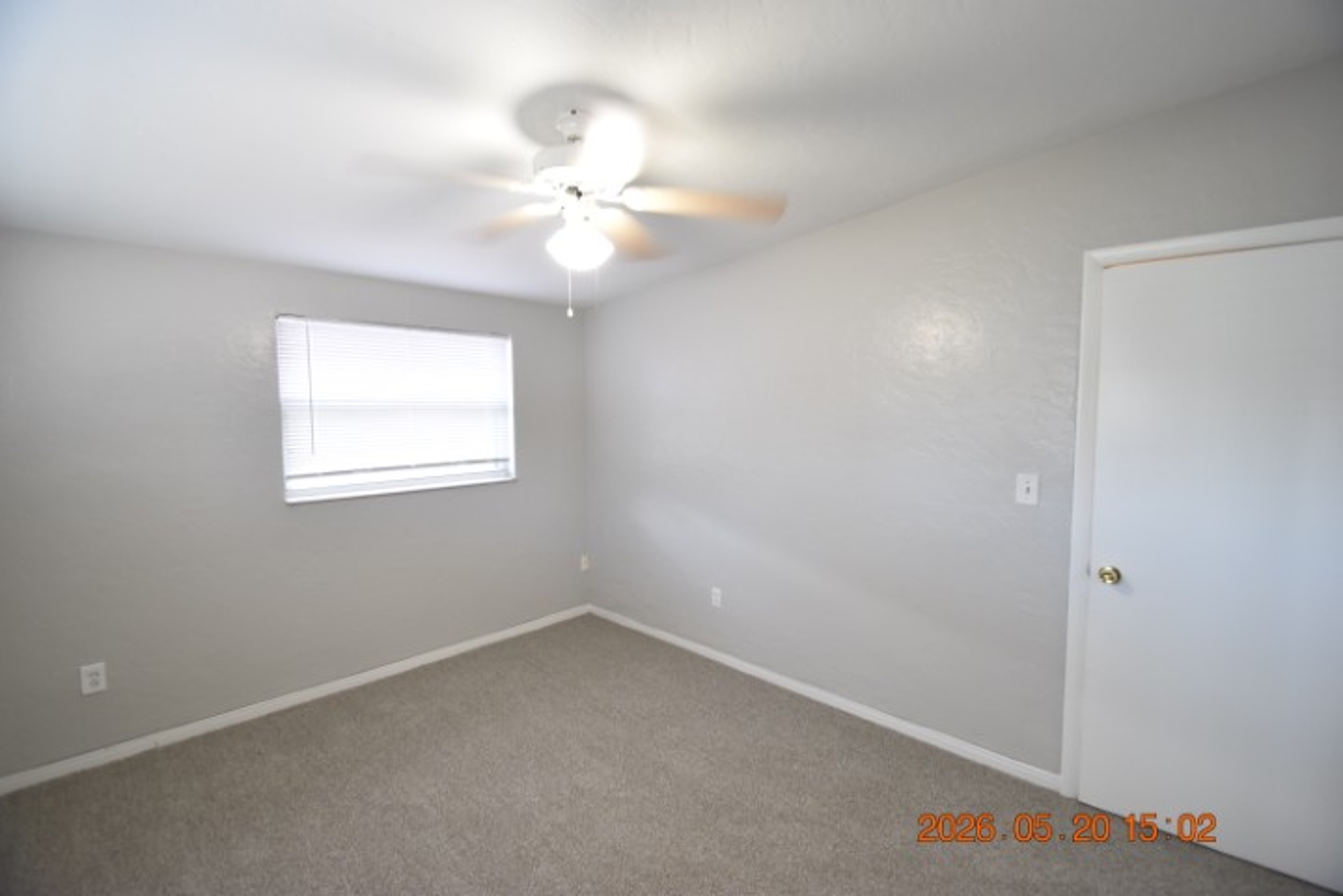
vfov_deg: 77.3
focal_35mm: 15
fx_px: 560
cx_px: 672
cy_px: 448
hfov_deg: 100.4
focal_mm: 10
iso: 800
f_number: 3.5
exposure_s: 1/45
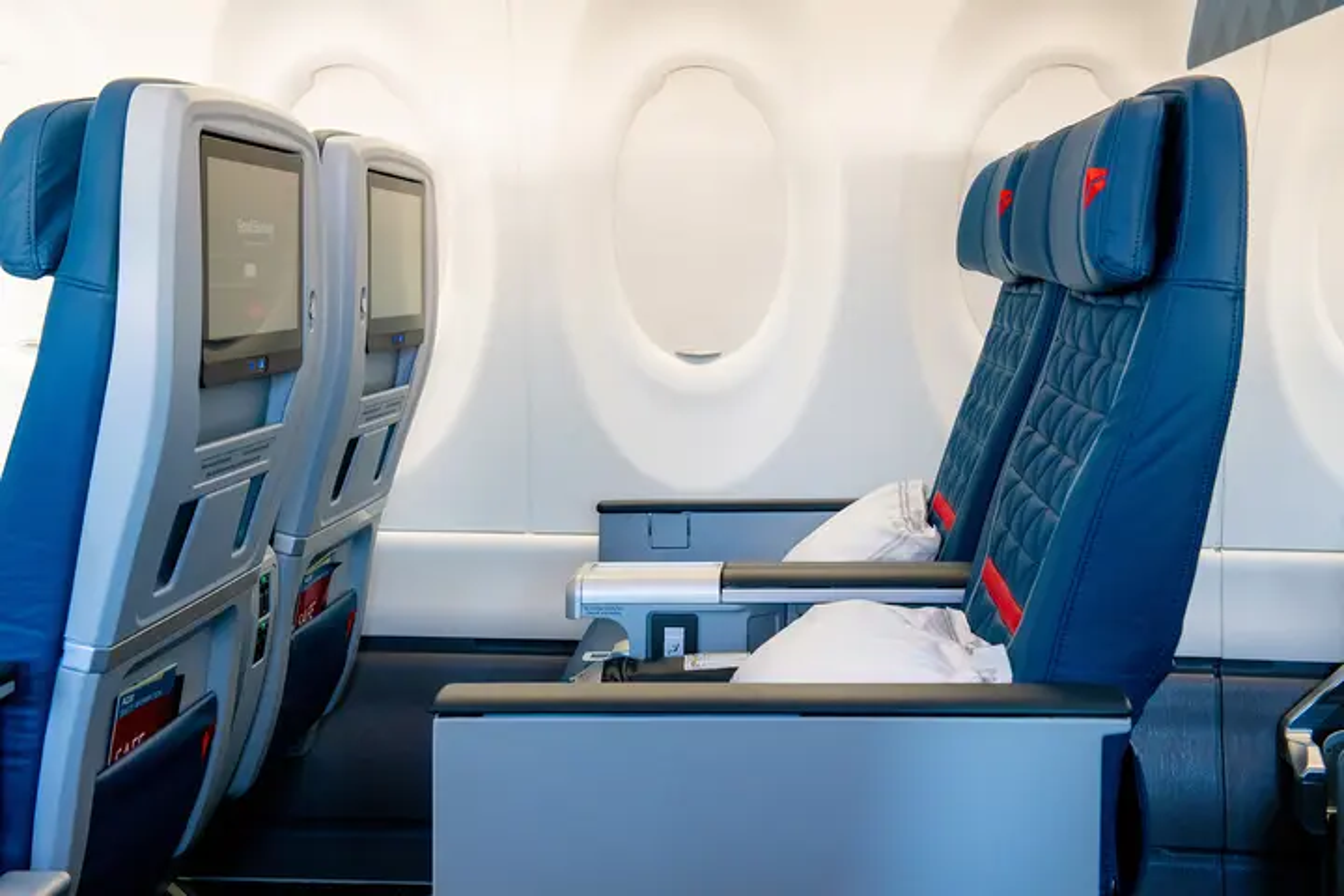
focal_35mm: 48
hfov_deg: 41.1
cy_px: 448
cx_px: 672
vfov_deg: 28.1
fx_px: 1792
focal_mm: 48
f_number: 10
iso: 1600
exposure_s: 1/13
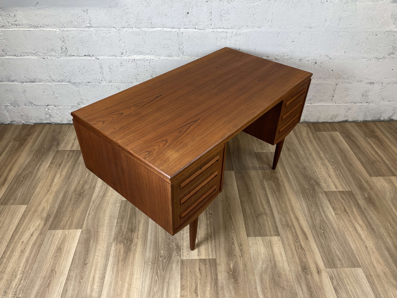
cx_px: 198
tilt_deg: -38.6
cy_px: 149
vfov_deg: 53.1
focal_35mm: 26
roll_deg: -0.8
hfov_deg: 67.3
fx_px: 298
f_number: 1.6
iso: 64
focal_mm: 4.2
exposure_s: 1/100
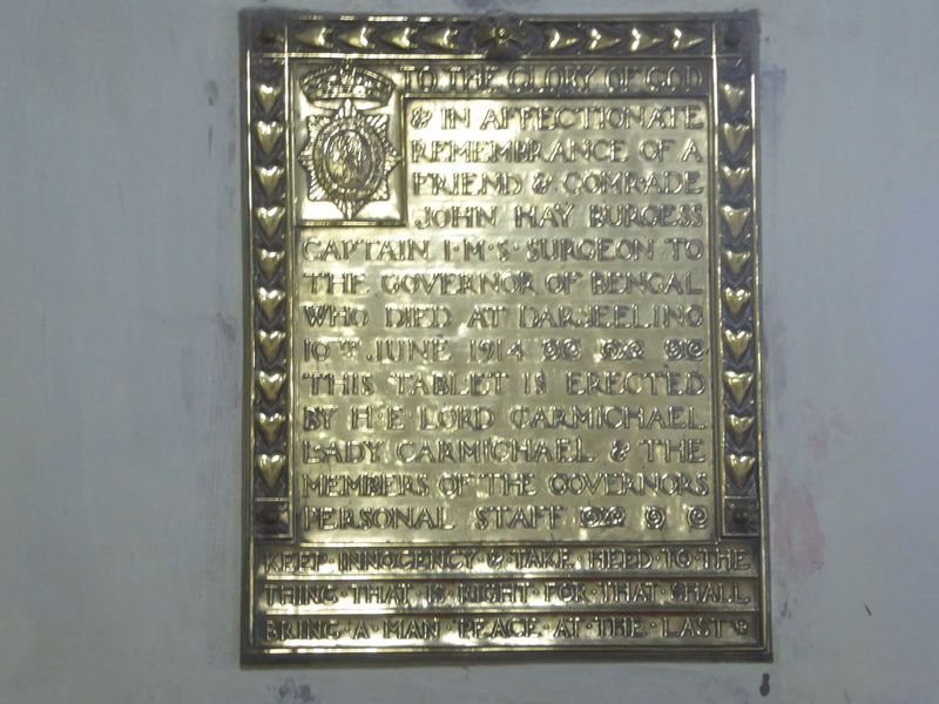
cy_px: 352
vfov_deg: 7.2
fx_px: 5588
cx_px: 470
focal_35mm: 206
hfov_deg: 9.6
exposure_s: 1/4
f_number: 5.6
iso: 640
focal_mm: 33.2
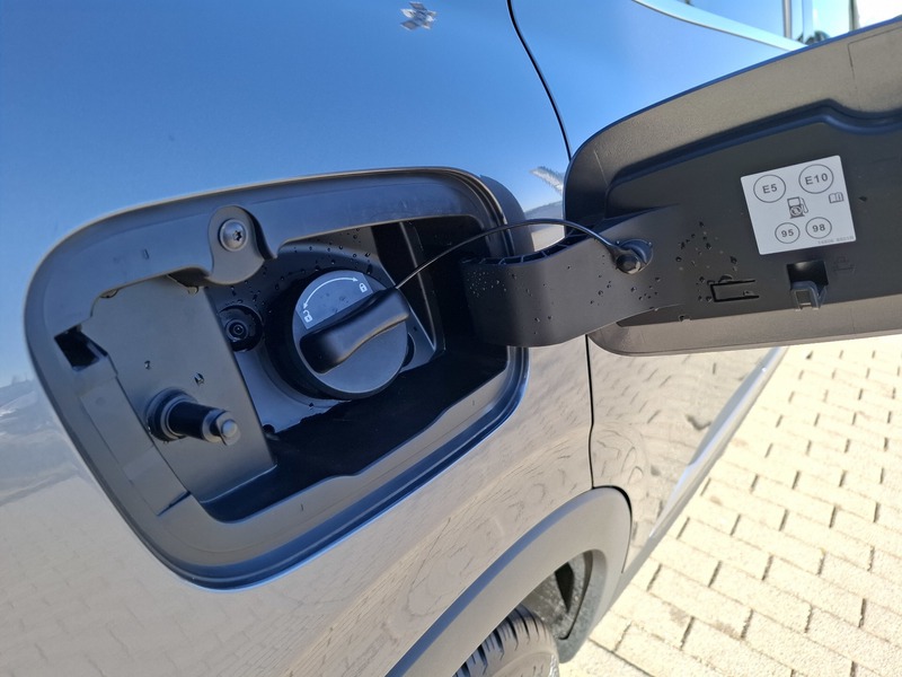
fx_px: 599
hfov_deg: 73.9
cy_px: 338
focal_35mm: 23
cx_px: 451
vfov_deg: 58.9
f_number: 1.8
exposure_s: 1/456
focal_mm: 5.54
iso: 50
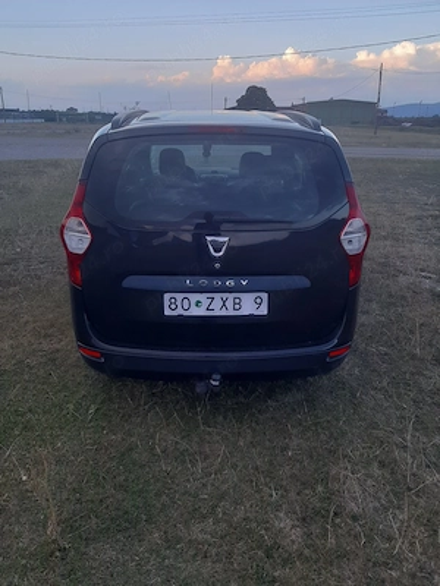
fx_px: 458
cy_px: 293
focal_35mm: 27
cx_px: 220
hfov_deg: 51.4
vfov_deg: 65.3
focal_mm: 3.93
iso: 50
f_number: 1.7
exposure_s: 1/100
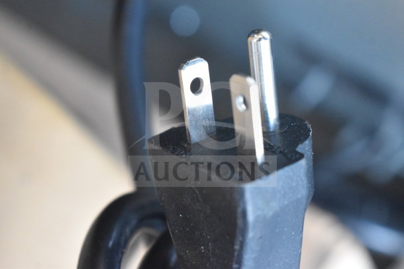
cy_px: 134
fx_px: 926
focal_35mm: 82
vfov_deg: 16.6
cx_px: 202
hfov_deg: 24.6
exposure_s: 1/200
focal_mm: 55
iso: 6400
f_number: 7.1
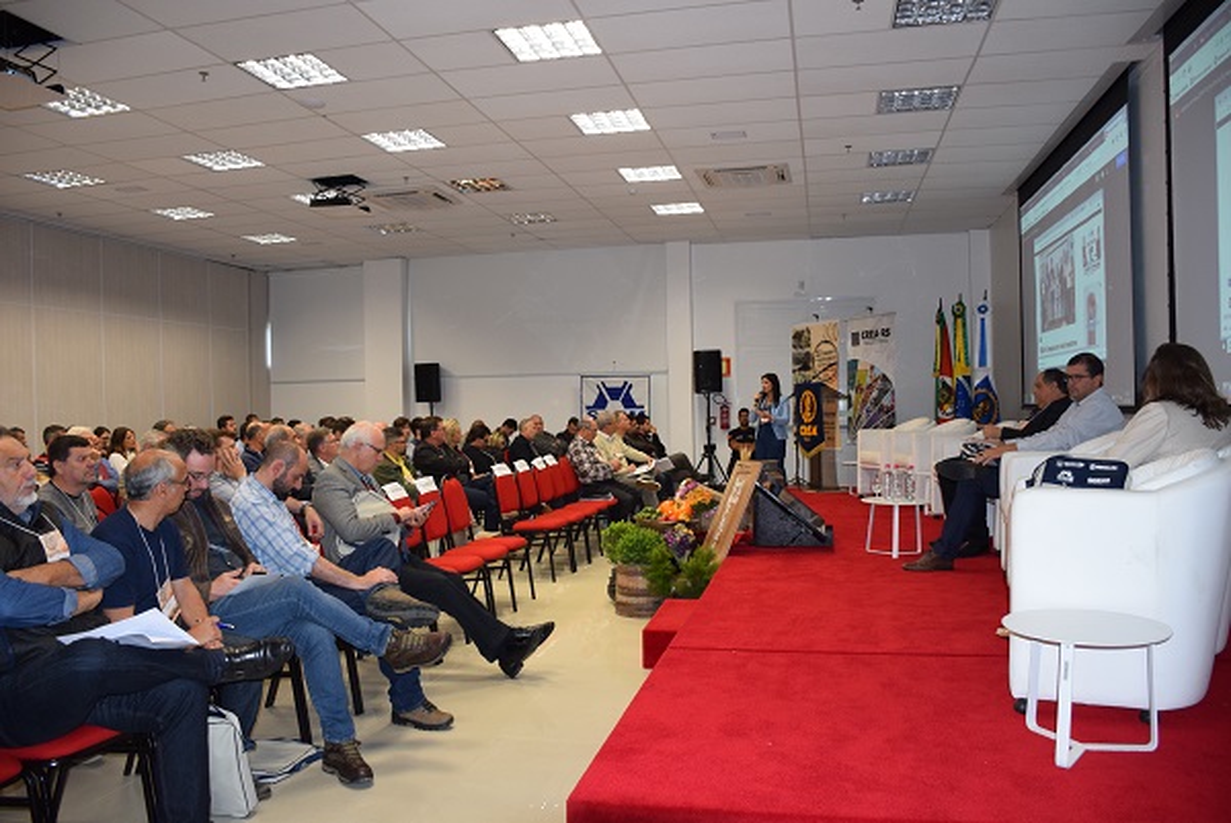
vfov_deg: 48.0
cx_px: 616
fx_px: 924
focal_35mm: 27
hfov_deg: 67.3
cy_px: 412
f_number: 4.5
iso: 800
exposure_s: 1/80
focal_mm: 18
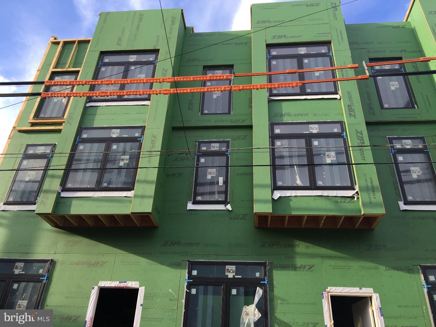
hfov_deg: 61.7
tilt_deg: +31.2
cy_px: 164
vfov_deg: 48.2
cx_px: 218
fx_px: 365
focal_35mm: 29
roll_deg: -4.4
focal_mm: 4.15
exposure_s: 1/314
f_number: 2.2
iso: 25
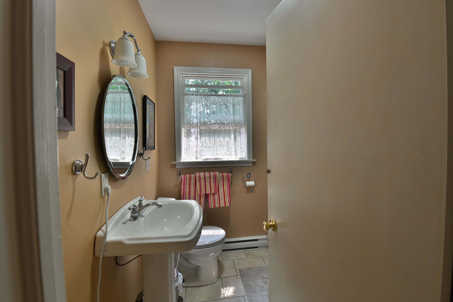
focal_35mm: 15
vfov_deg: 77.3
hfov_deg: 100.4
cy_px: 151
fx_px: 189
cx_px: 226
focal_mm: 15
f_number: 8
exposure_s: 1/100
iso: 1600
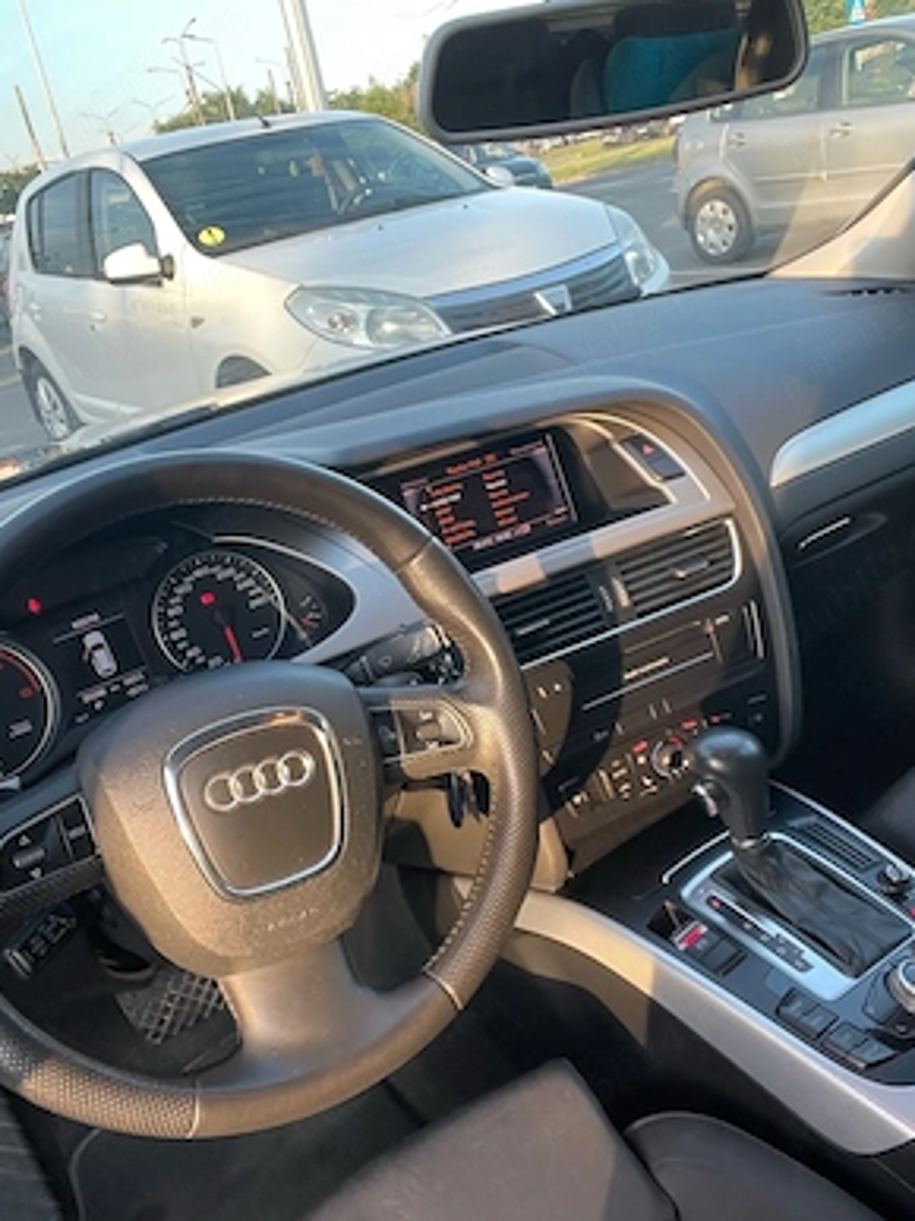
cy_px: 612
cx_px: 454
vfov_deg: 58.4
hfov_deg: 45.4
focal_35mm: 31
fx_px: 1093
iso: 100
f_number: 2.2
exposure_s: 1/98
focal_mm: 2.71
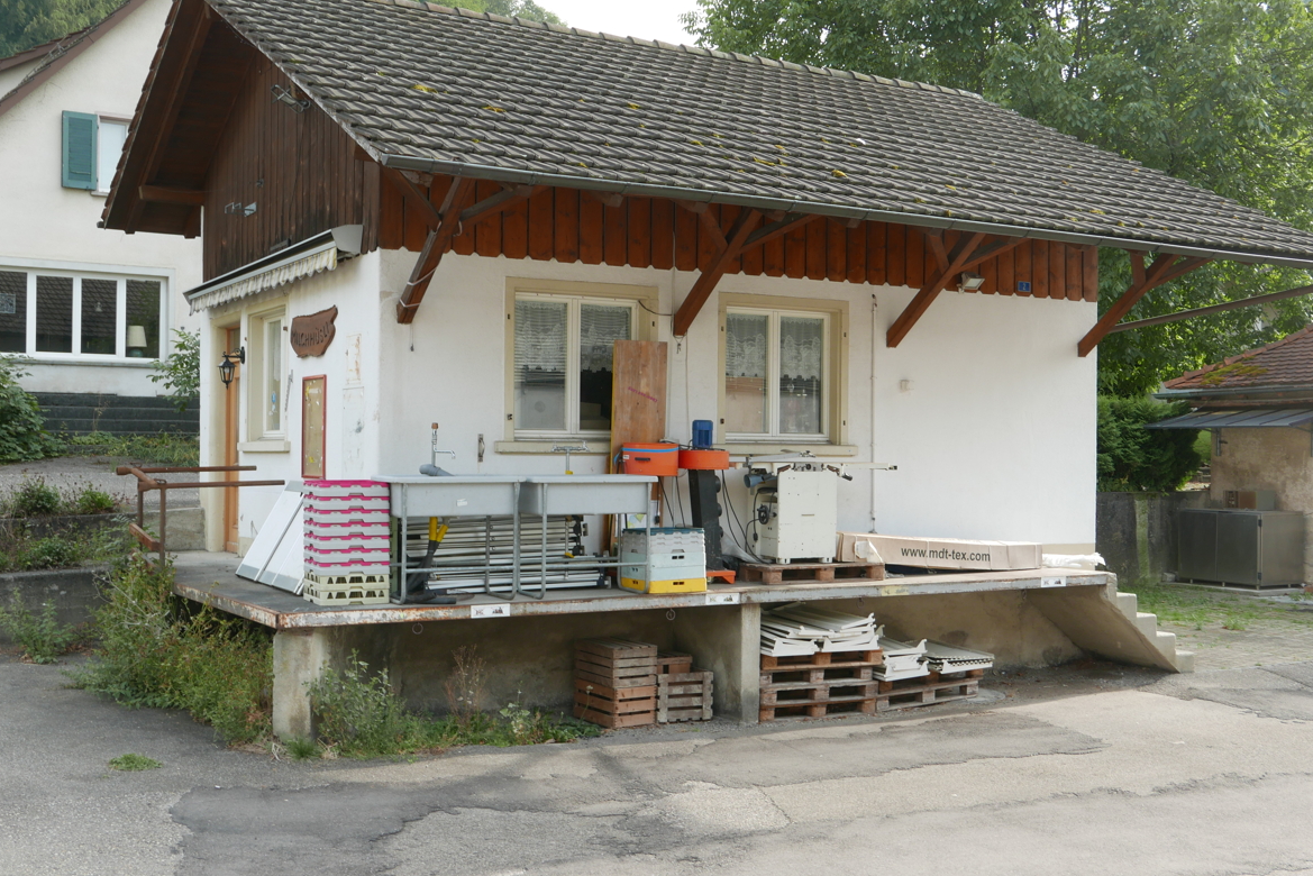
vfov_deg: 31.9
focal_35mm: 42
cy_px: 439
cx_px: 660
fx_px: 1532
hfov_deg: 46.4
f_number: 5.6
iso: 200
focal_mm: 18.6
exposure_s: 1/160
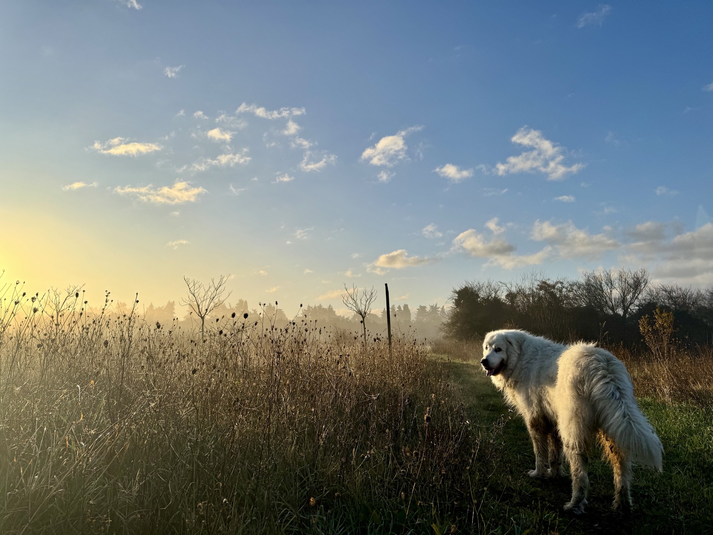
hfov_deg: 71.6
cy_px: 268
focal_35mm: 24
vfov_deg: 56.8
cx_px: 356
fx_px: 494
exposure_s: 1/6410
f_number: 1.78
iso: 80
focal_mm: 6.76
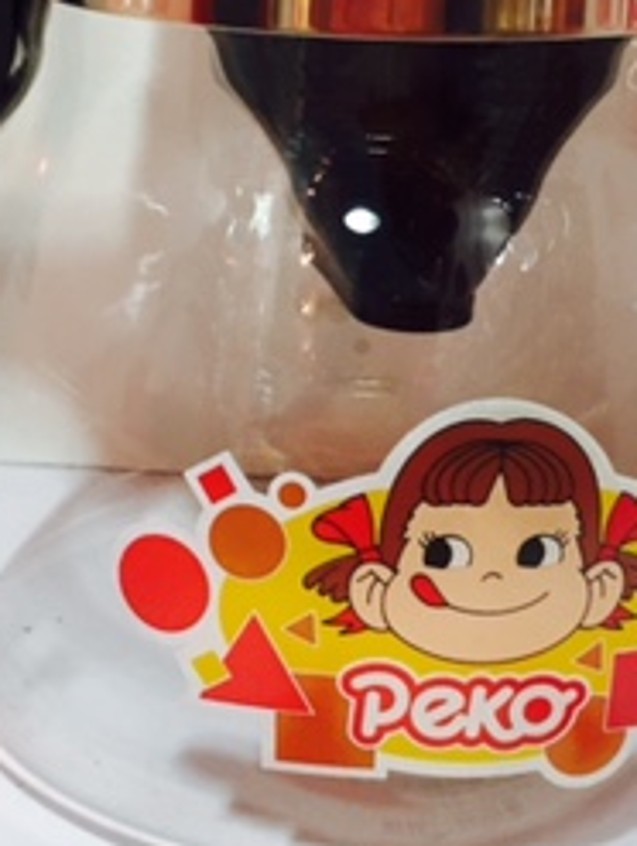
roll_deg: -2.3
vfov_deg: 26.0
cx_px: 281
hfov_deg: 19.7
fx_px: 1835
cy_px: 432
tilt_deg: -19.4
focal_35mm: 75
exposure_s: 1/33
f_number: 2.2
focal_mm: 4.15
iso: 100
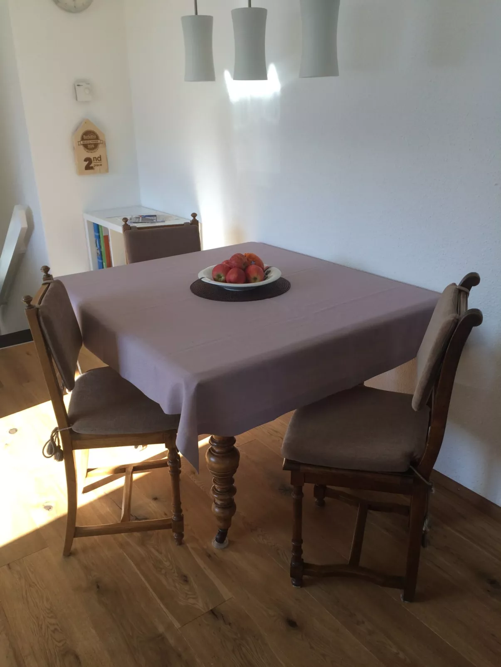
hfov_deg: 48.2
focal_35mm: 29
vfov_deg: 61.7
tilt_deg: -22.4
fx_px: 559
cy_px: 334
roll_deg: +3.7
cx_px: 250
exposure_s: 1/109
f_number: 2.2
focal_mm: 4.15
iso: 32
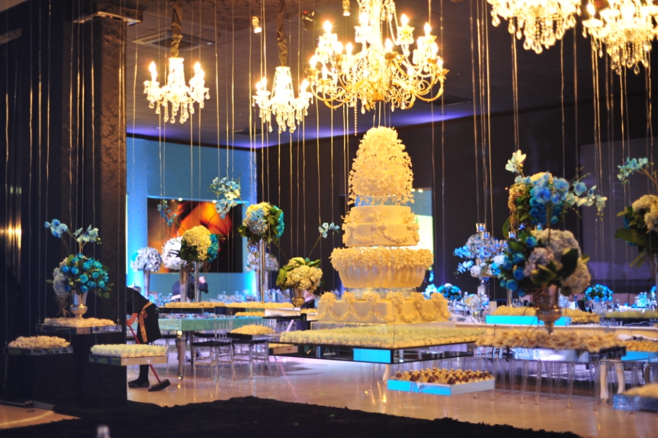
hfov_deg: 39.6
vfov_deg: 26.9
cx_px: 329
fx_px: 913
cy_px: 219
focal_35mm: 50
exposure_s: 1/15
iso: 250
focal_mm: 50
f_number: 2
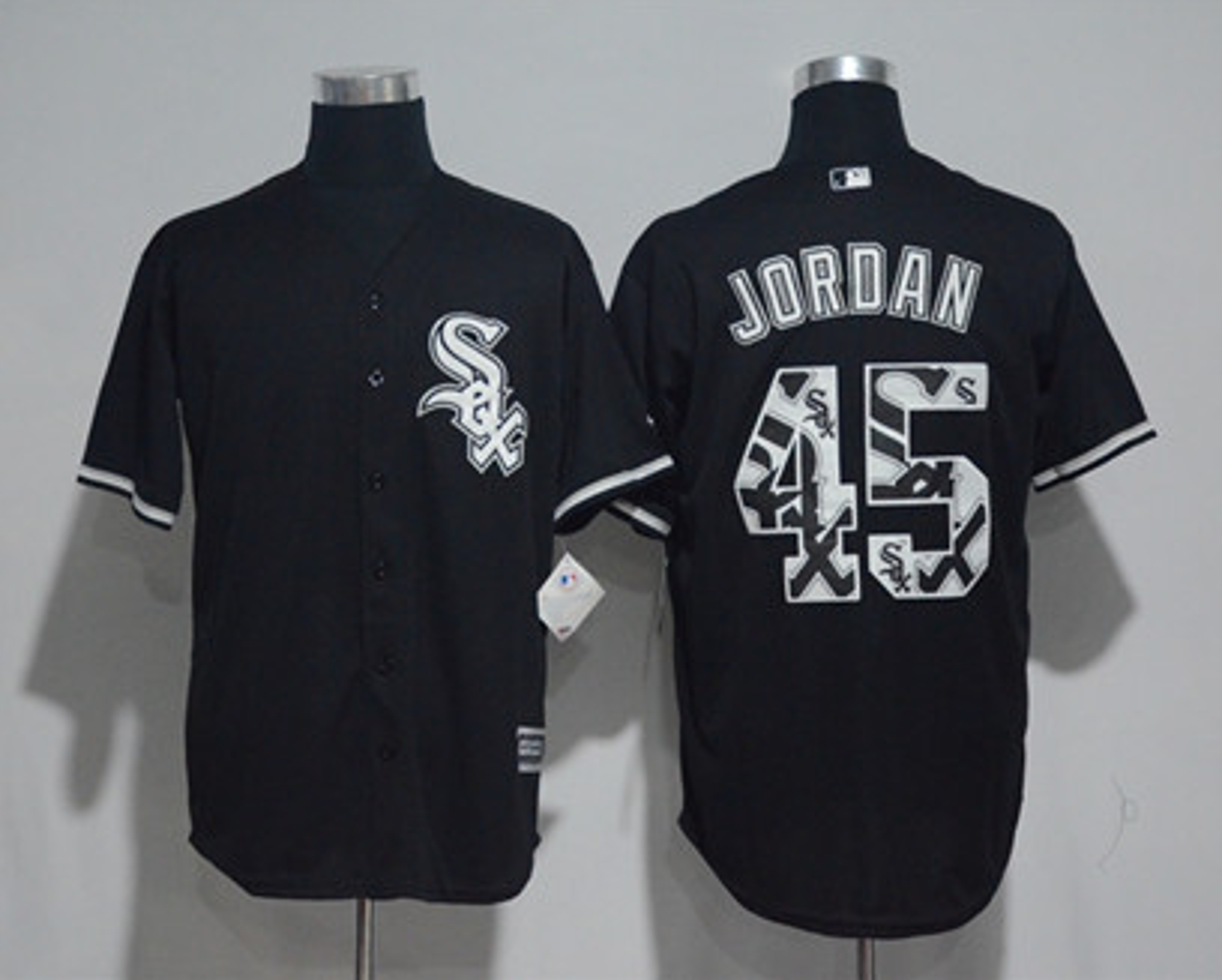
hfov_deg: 22.2
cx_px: 605
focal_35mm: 86
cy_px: 487
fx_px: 3113
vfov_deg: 17.9
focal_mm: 50
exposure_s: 1/40
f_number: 4.8
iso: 4000
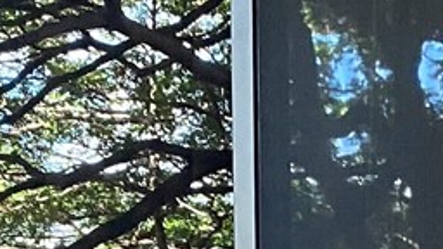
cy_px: 974
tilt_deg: -15.6
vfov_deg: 5.9
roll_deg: -1.1
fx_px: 2079
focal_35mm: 177
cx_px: 521
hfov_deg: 11.9
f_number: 1.8
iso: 200
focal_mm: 4.25
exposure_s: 1/60
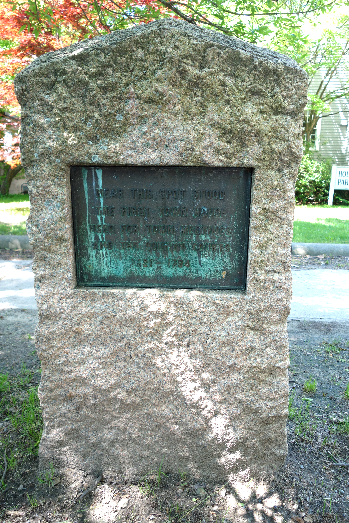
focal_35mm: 28
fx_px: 407
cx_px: 174
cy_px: 262
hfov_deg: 46.4
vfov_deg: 65.5
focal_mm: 10.4
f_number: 2.8
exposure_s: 1/100
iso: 125
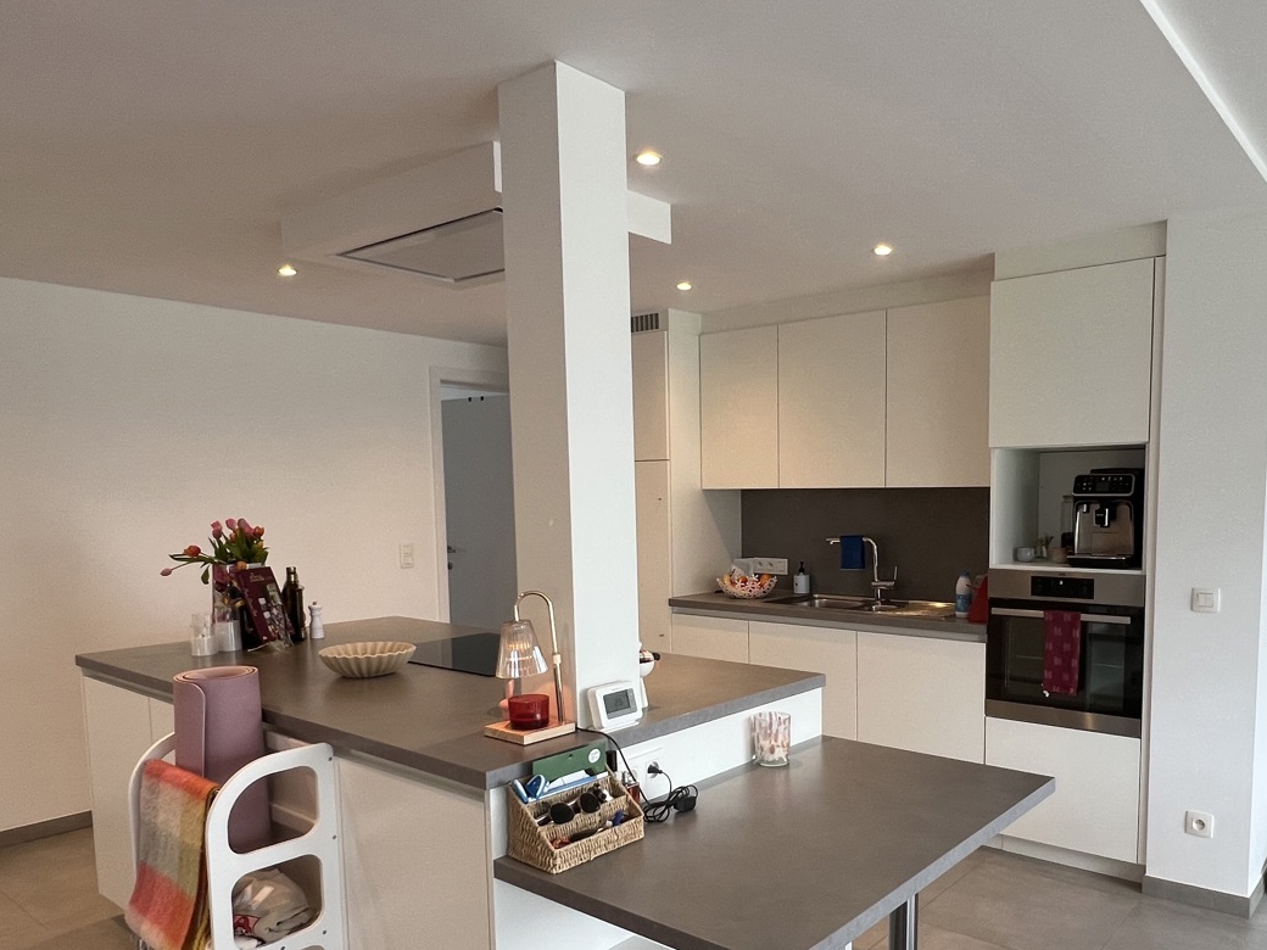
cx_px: 772
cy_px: 587
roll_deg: +0.7
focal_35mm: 24
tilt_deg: -6.2
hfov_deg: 70.7
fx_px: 878
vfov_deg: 56.2
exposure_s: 1/99
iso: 64
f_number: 1.8
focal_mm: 1.57
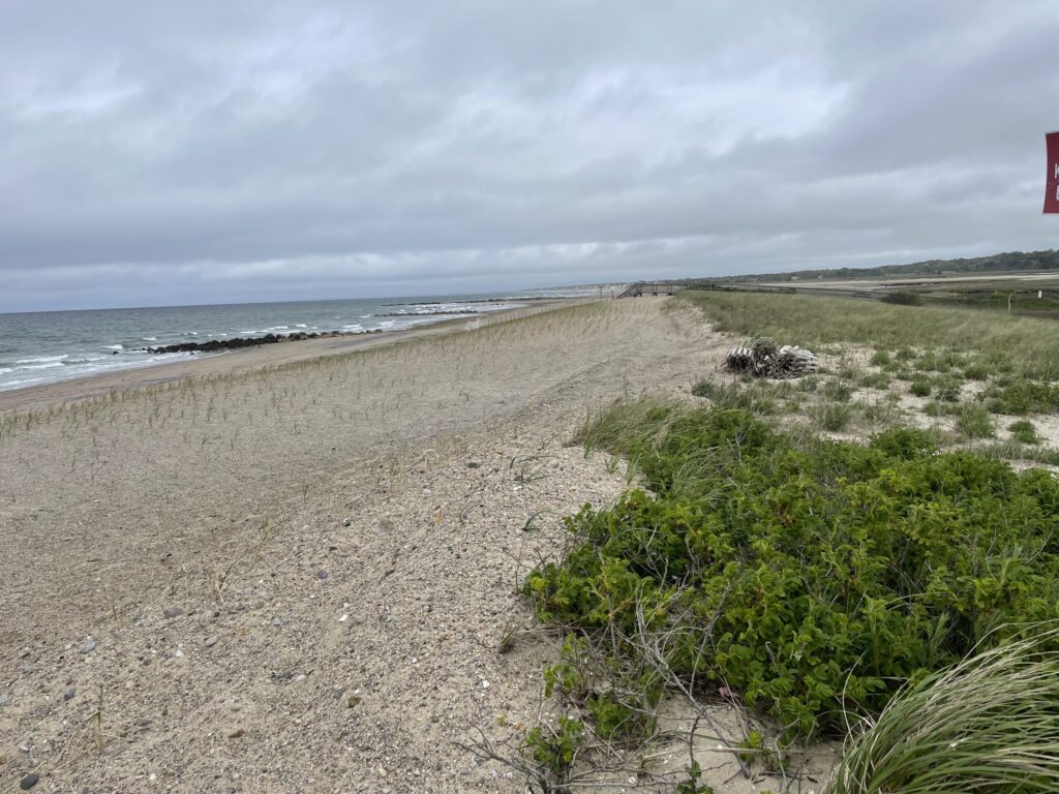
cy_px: 397
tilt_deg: -7.3
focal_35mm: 26
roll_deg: +2.7
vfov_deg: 53.1
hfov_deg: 67.3
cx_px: 530
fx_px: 795
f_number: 1.6
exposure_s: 1/4464
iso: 32
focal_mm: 4.2
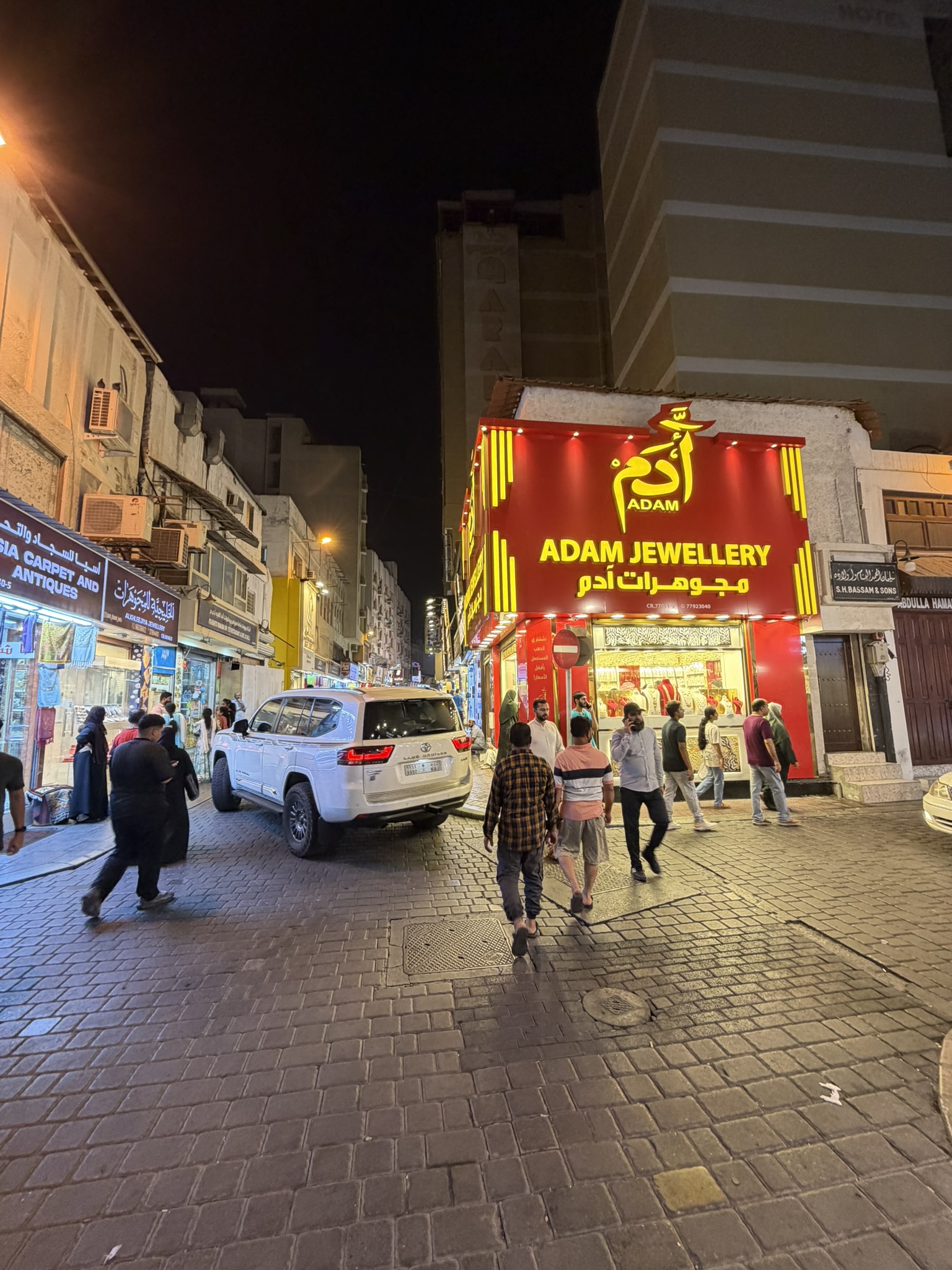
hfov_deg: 85.7
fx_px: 513
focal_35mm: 14
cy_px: 635
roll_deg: +1.4
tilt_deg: +7.8
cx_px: 476
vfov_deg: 102.1
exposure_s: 1/50
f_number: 2.2
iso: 200
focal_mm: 2.22
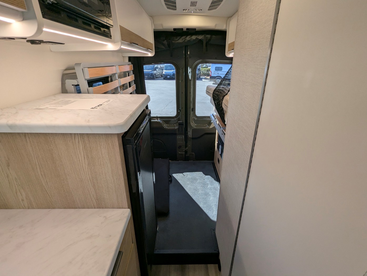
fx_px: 170
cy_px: 138
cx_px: 184
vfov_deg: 78.2
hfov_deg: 94.4
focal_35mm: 16
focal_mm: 2.35
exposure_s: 1/217
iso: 49
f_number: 2.2
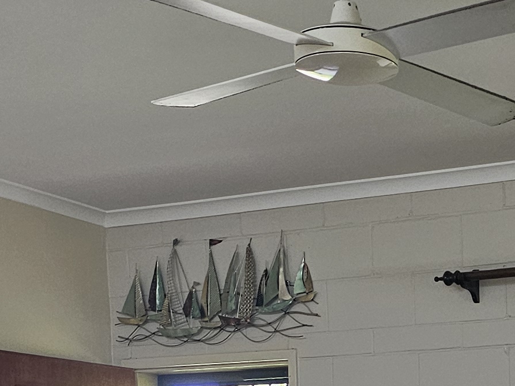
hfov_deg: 18.6
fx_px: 1533
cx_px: 516
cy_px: 706
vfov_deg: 12.9
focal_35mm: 103
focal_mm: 6.3
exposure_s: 1/100
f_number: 1.7
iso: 200
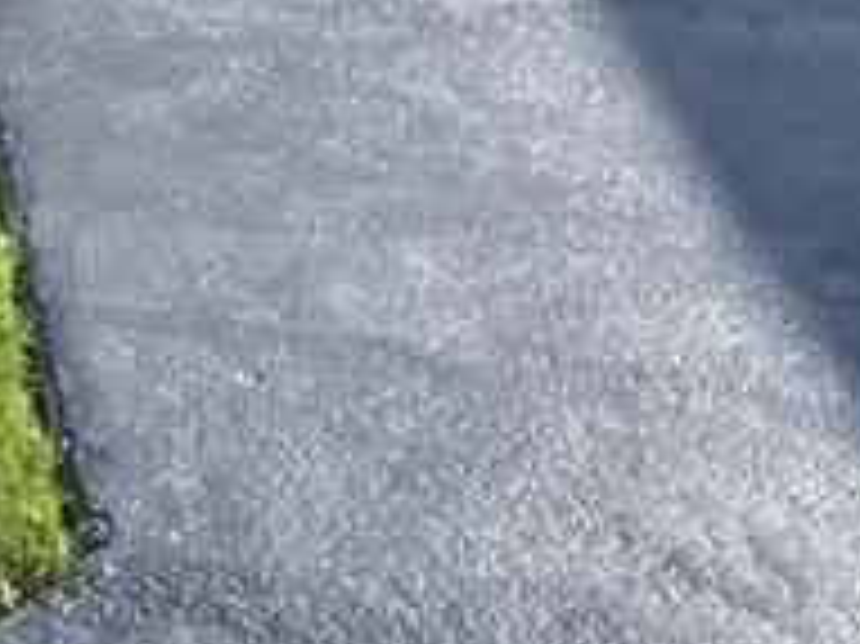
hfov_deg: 12.8
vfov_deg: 10.1
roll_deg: +0.5
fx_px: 3327
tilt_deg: -5.0
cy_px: -725
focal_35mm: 134
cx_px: -874
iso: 32
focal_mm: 5.1
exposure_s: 1/3003
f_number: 1.6
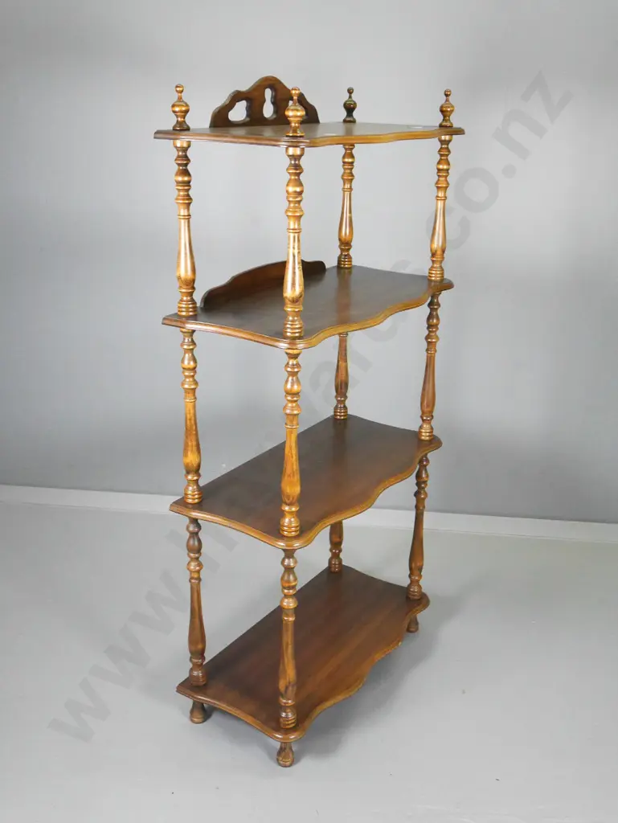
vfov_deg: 51.3
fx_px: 856
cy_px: 412
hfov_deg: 39.7
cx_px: 309
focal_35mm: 36
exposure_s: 1/200
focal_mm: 18
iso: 3200
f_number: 5
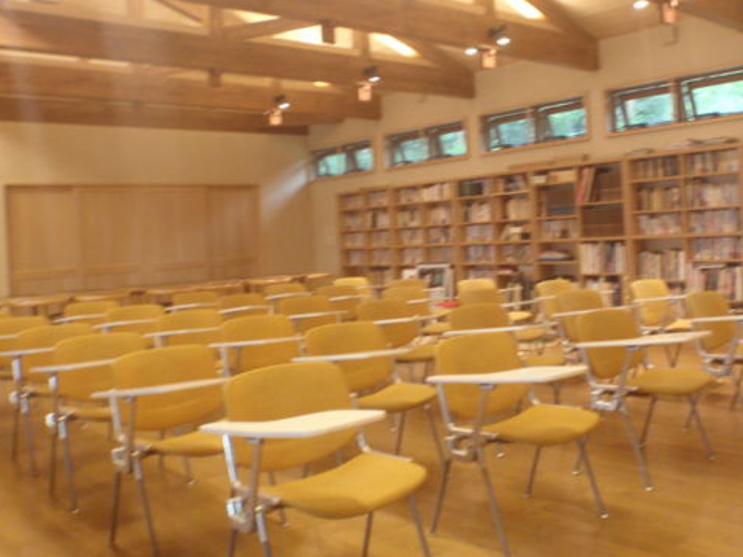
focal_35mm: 35
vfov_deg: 40.7
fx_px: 751
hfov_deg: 52.2
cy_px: 251
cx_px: 454
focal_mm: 5
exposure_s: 1/10
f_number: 3.5
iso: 200
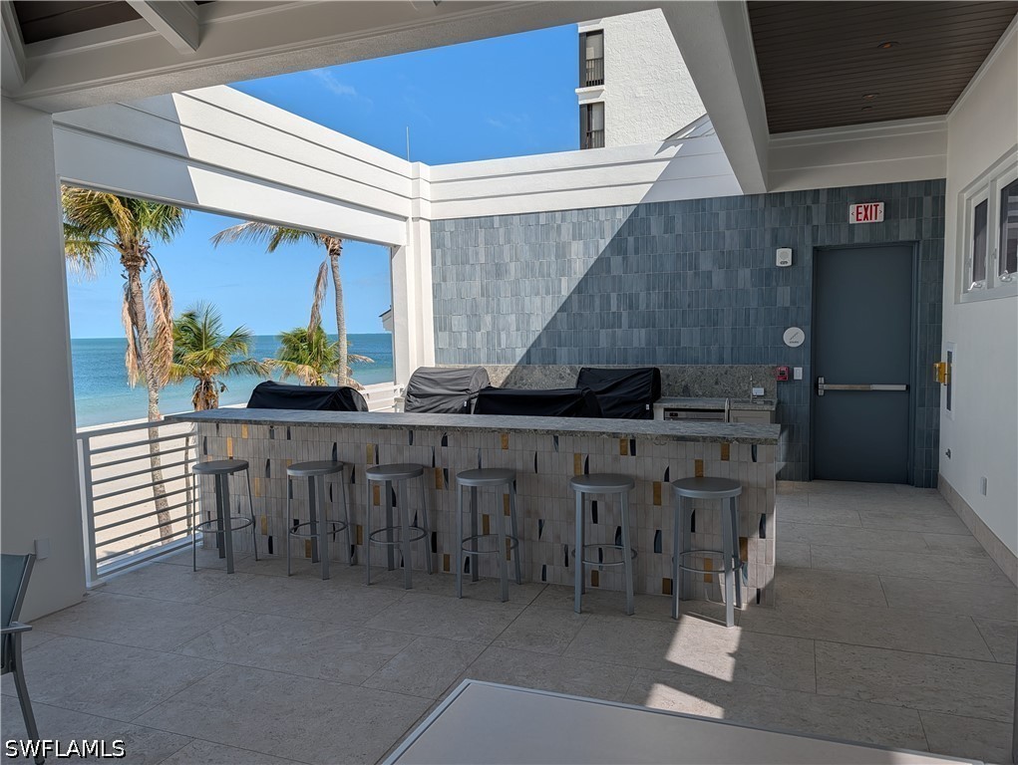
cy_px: 382
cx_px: 509
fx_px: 707
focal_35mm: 24
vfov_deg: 56.9
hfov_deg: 71.5
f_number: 1.68
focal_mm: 6.9
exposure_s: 1/1678
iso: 20
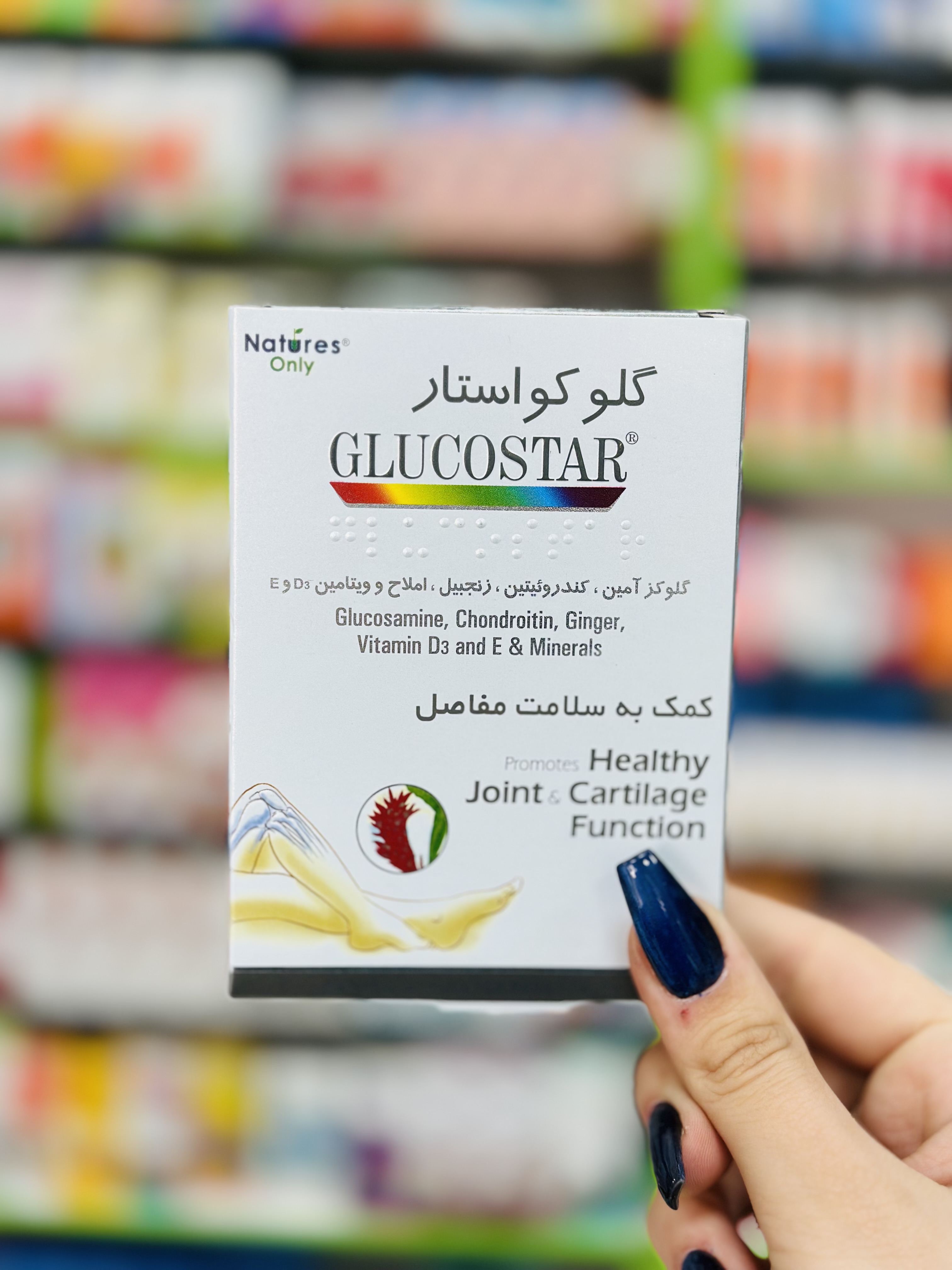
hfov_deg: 30.3
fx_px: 1760
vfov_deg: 39.7
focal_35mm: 48
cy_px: 635
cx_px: 476
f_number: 1.78
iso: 64
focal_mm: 6.86
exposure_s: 1/112
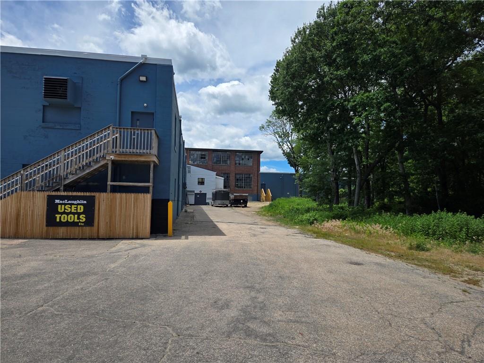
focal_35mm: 23
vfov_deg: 58.9
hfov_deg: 73.9
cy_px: 182
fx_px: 322
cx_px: 242
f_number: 1.8
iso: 25
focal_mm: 5.4
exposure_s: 1/2296
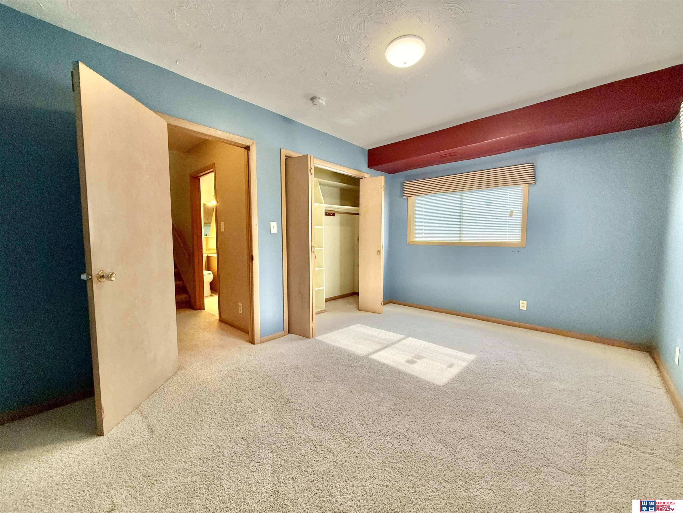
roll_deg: -0.2
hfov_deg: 102.1
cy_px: 256
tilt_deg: -3.5
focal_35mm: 14
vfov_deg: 85.7
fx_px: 276
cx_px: 342
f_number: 2.2
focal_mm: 2.22
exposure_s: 1/99
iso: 250
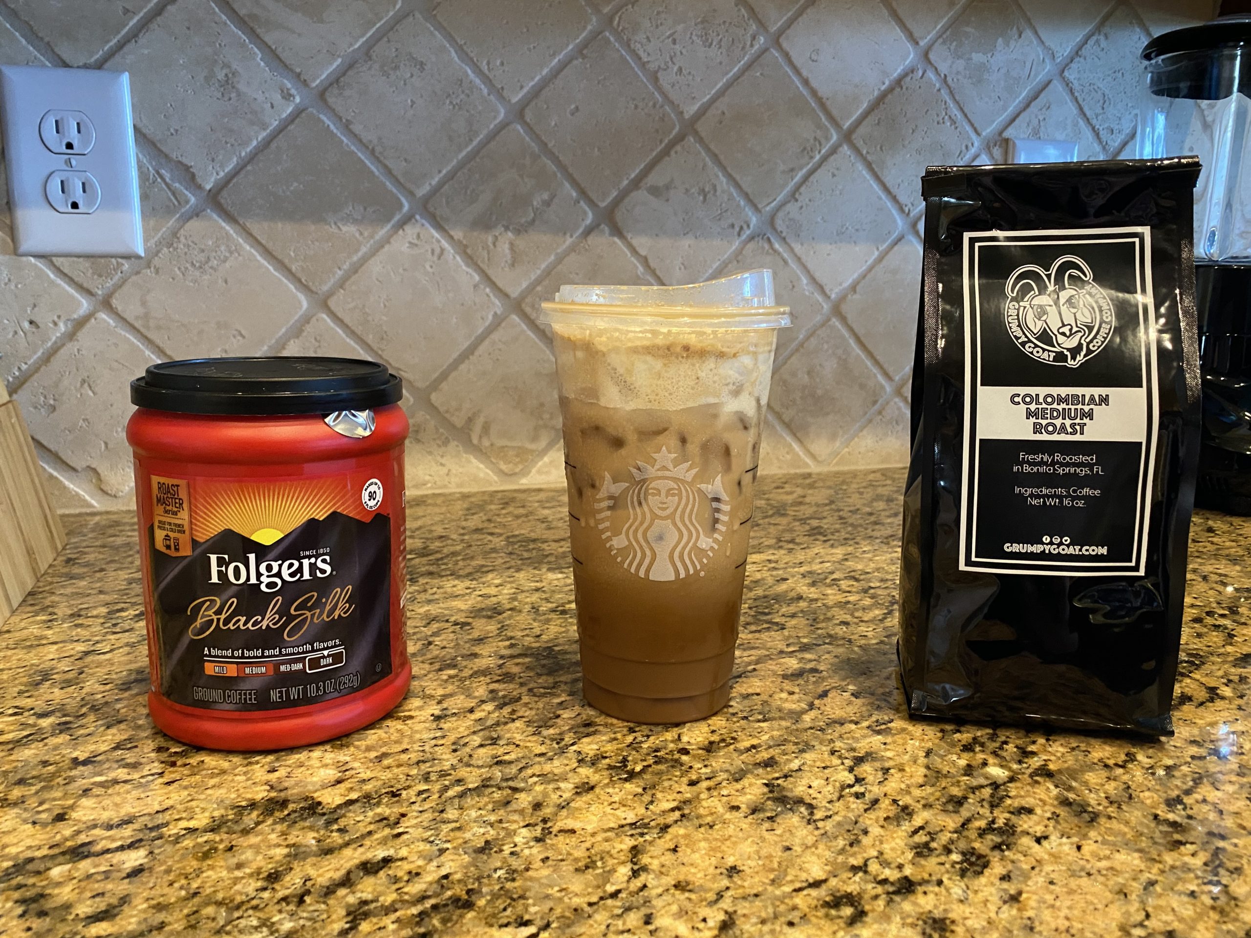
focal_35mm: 26
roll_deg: -1.3
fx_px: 940
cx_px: 626
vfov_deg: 53.1
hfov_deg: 67.3
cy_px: 469
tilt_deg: -10.8
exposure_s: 1/40
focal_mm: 4.25
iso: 400
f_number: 1.8
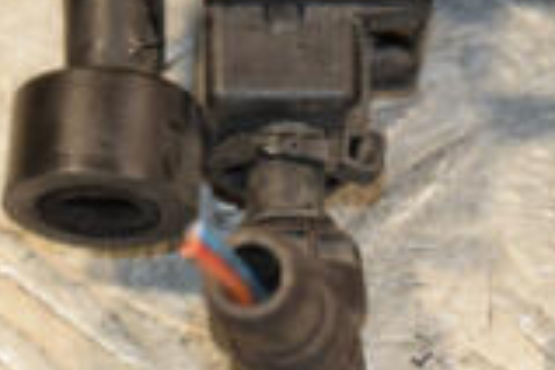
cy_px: -77
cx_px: 478
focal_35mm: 555
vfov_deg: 2.5
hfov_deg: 3.7
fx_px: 8556
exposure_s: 1/200
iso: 800
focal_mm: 98
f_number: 7.1
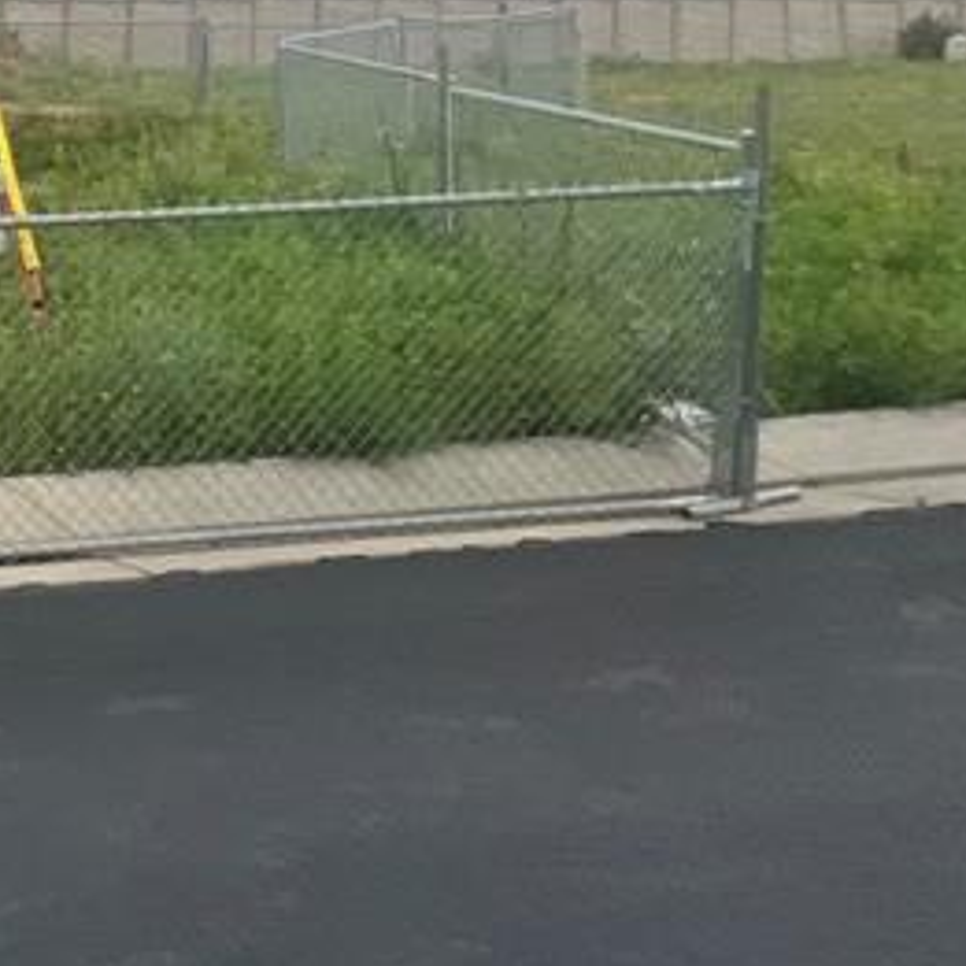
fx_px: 1421
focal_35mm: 45
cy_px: 91
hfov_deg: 20.8
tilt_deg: -5.1
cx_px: -870
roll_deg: +0.0
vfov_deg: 35.3
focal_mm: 1.57
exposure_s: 1/1054
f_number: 1.8
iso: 32
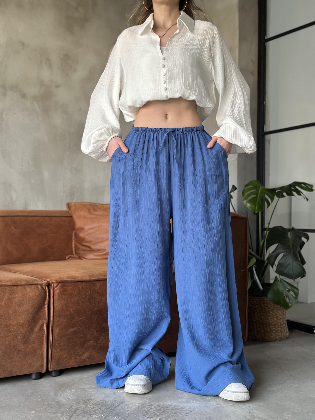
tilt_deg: +0.9
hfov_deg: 30.3
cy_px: 210
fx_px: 582
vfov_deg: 39.7
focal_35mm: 48
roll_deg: -0.5
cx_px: 158
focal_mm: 6.86
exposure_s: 1/60
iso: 200
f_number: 1.78
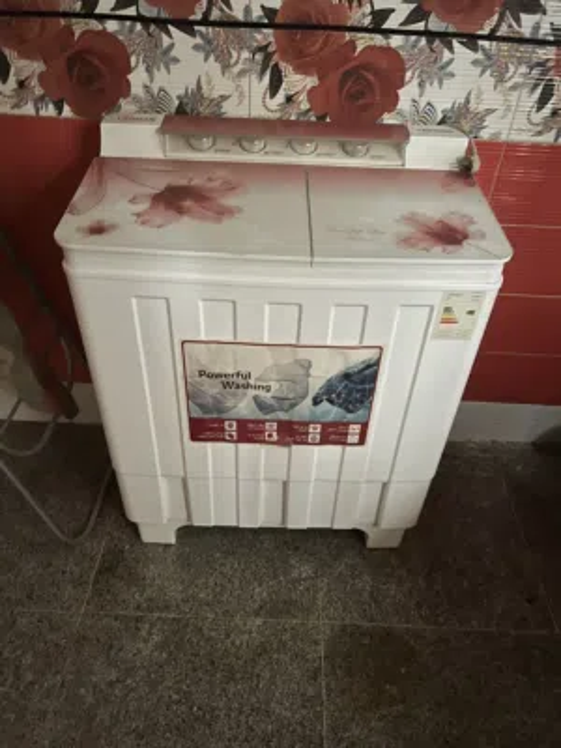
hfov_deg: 53.1
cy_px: 374
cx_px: 280
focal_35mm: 26
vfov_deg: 67.3
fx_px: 562
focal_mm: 5.7
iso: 640
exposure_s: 1/17
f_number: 1.5
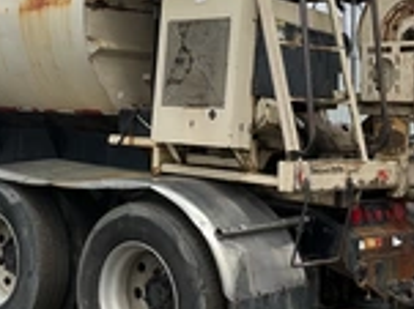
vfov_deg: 19.0
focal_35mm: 77
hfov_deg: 25.2
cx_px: 140
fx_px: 920
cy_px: 68
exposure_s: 1/2667
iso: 25
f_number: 1.8
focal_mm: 3
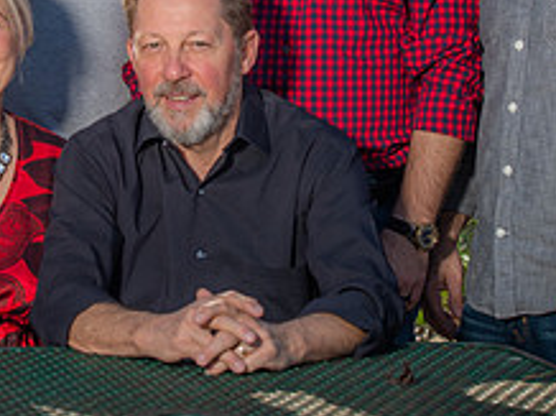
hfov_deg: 10.3
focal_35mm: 192
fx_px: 3081
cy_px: 33
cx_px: 163
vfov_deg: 7.7
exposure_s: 1/250
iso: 50
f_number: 5.6
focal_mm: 75
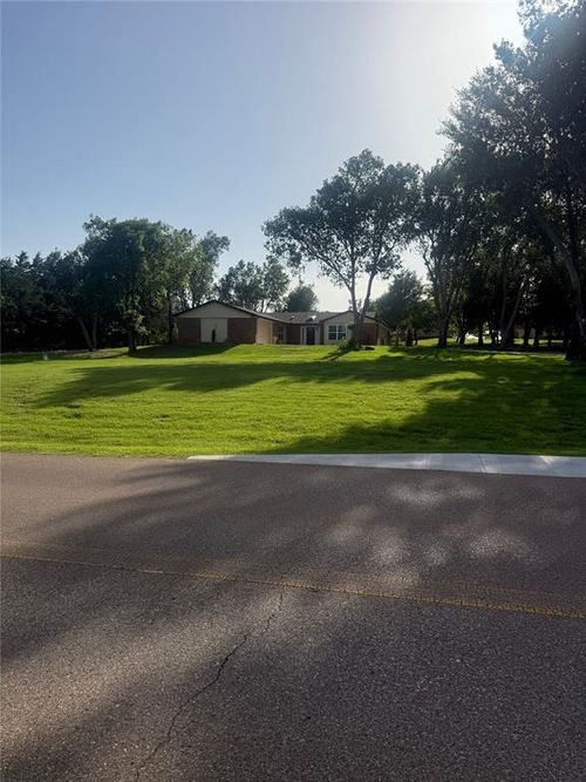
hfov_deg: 56.8
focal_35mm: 24
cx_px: 293
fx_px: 542
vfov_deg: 71.6
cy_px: 391
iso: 100
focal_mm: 6.76
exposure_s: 1/9091
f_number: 1.78
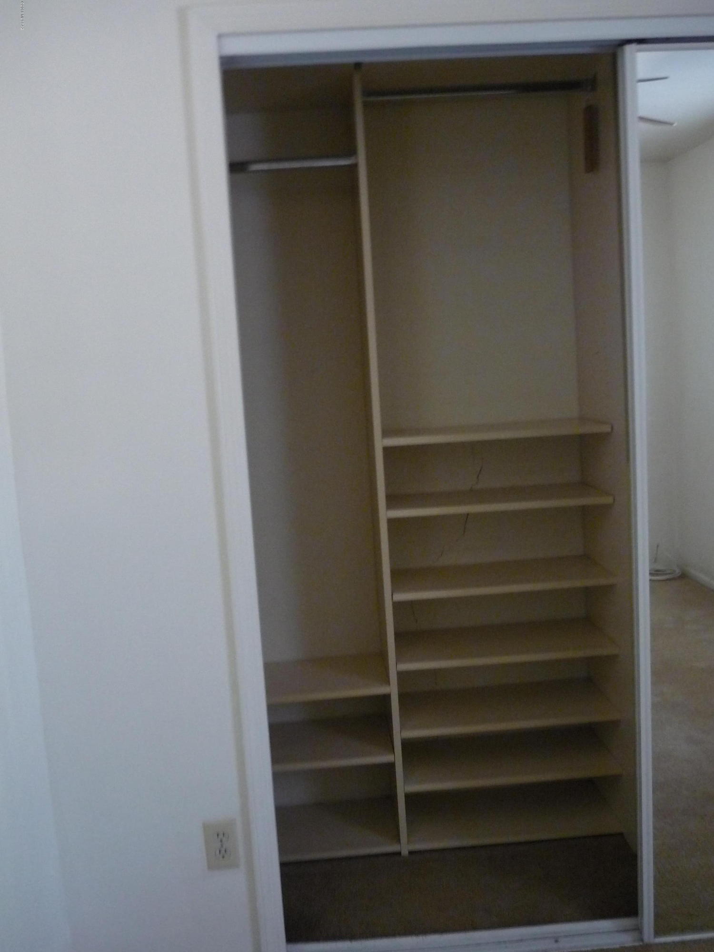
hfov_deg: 42.9
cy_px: 476
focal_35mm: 33
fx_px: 908
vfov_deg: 55.4
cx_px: 357
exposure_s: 1/13
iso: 400
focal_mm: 5.5
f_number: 2.8
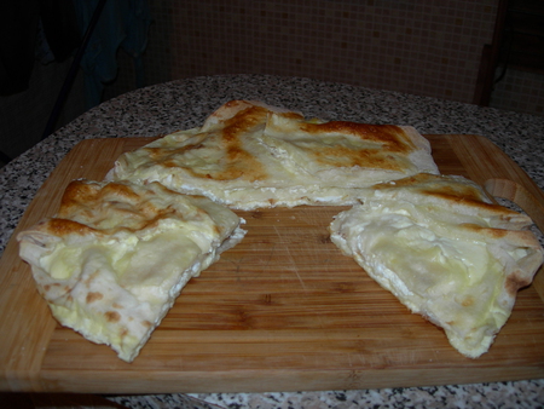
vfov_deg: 37.8
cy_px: 204
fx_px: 597
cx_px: 272
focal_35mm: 38
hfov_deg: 49.0
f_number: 2.8
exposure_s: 1/60.1
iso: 50
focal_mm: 7.8
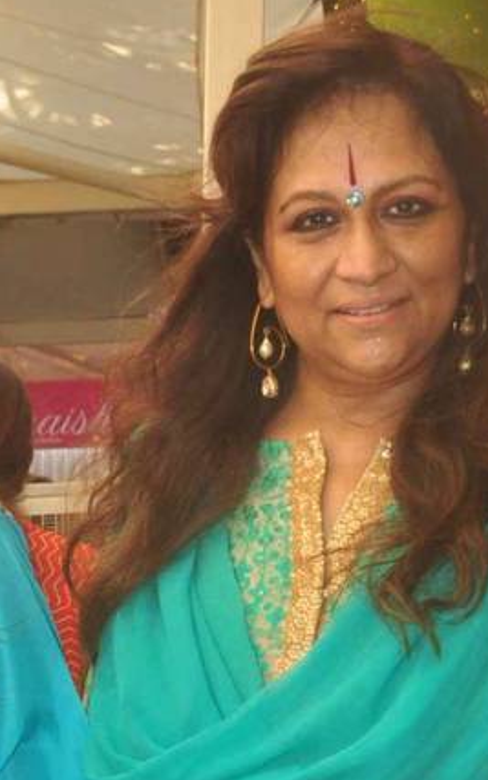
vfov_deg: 15.5
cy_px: 1120
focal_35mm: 126
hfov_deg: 10.2
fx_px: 2680
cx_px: -125
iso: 400
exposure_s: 1/160
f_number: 7.1
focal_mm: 22
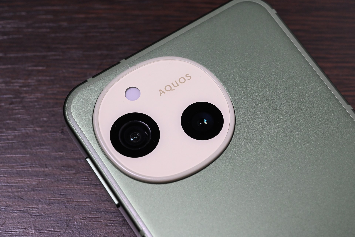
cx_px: 178
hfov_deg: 17.1
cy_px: 118
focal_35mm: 120
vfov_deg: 11.4
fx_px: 1183
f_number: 16
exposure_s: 1/60
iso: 5600
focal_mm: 120
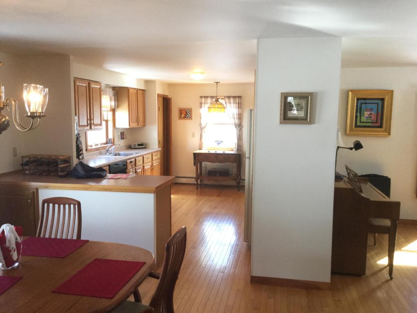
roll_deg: -0.4
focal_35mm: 31
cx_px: 208
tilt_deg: -5.7
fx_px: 373
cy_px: 156
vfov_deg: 45.4
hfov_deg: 58.4
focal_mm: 3.3
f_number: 2.4
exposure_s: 1/30
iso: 32
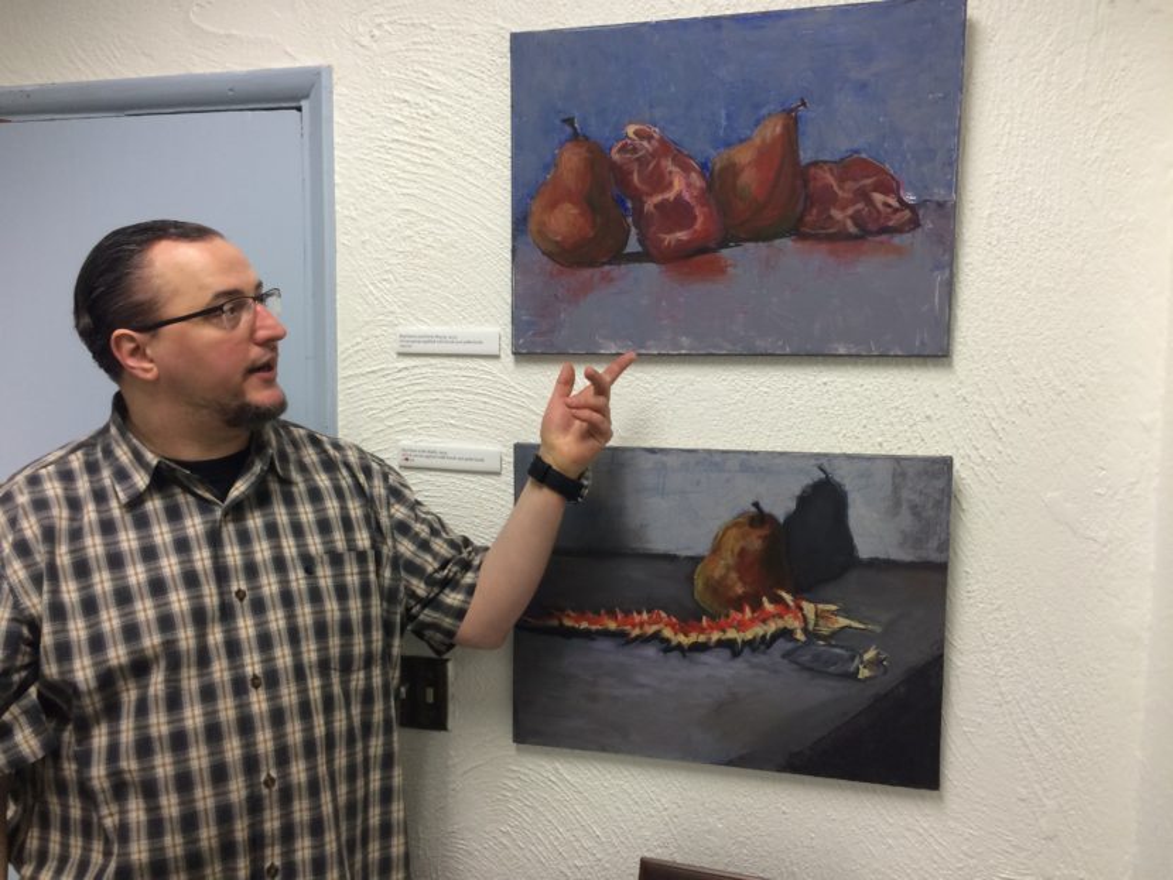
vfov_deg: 48.3
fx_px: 983
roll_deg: -1.2
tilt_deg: -5.9
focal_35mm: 29
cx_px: 586
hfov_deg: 61.6
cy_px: 440
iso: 80
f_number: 2.2
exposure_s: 1/30
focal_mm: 4.15
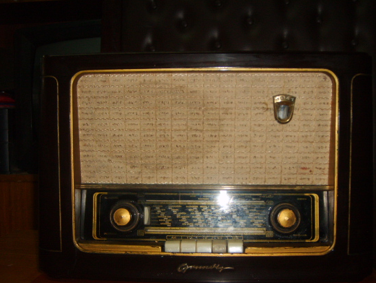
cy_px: 153
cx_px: 197
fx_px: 446
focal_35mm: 41
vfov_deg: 35.1
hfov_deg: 45.7
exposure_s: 1/45
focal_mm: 5.8
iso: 100
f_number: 2.8
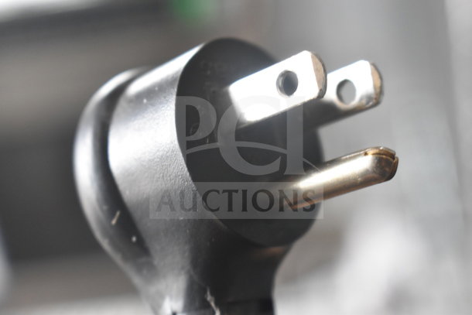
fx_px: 1082
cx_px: 236
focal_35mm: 82
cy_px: 158
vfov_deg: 16.6
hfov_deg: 24.6
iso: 2000
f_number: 5.6
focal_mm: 55
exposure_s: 1/100
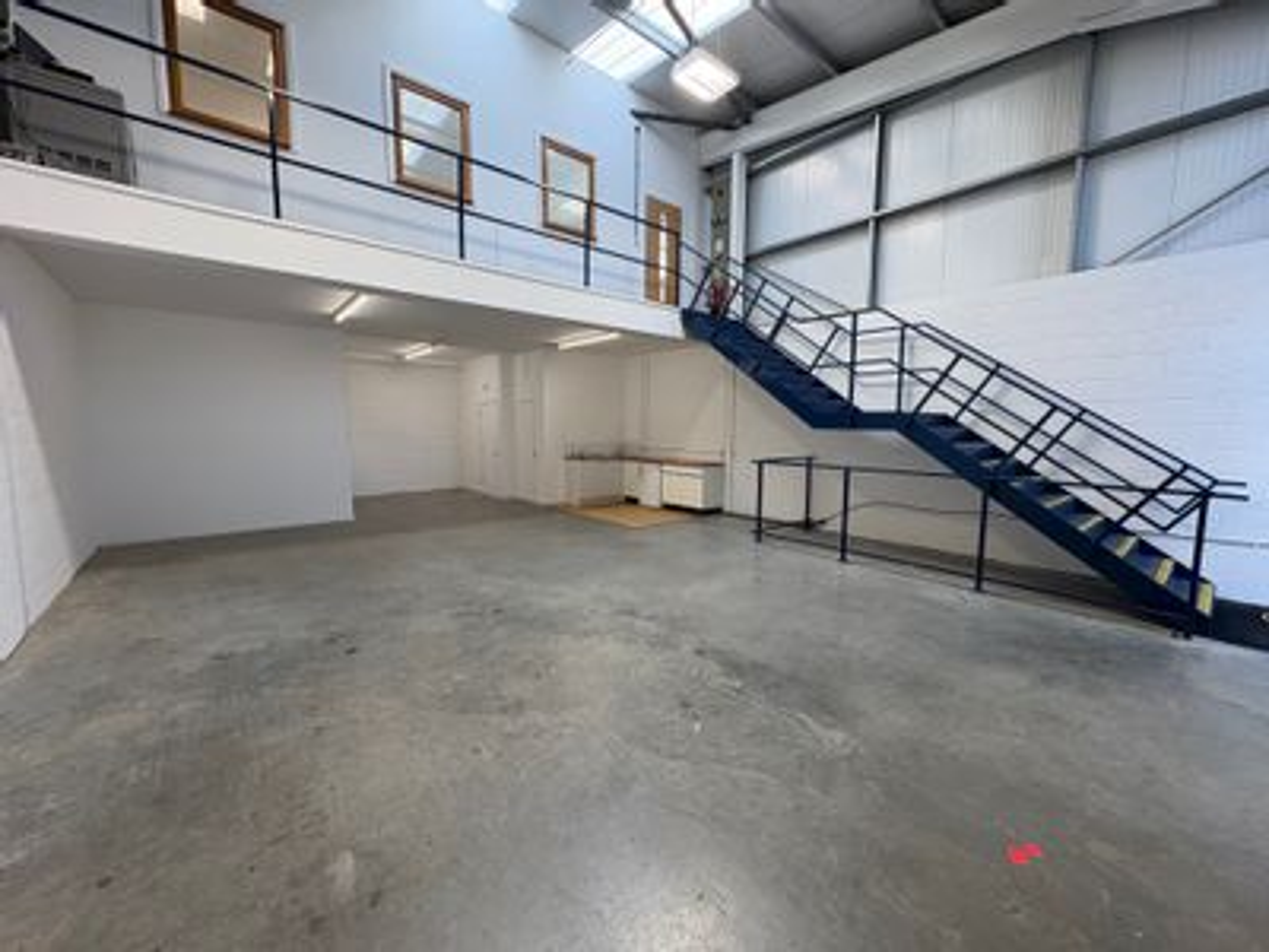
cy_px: 476
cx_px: 634
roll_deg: +0.0
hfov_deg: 102.1
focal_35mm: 14
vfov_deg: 85.7
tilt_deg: -5.2
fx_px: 513
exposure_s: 1/100
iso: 100
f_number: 2.2
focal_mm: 2.22
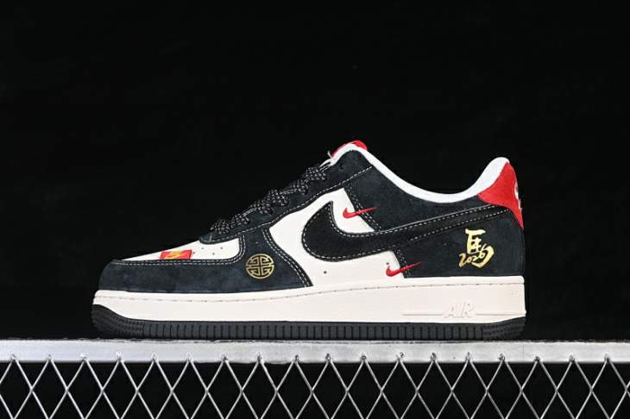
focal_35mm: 75
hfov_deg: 27.0
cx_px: 315
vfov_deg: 18.2
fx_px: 1312
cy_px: 210
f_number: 6.3
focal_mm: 50
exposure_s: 1/60
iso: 160
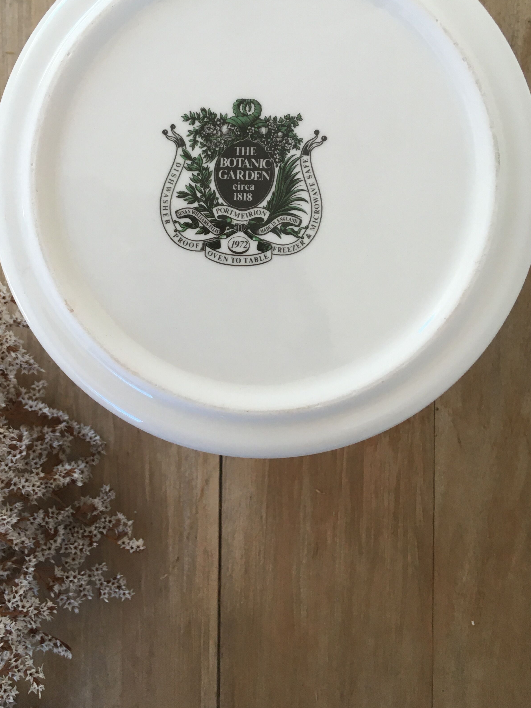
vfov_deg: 49.8
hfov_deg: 38.5
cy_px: 277
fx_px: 757
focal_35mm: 37
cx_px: 219
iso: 40
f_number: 2.2
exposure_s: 1/33
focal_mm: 4.15
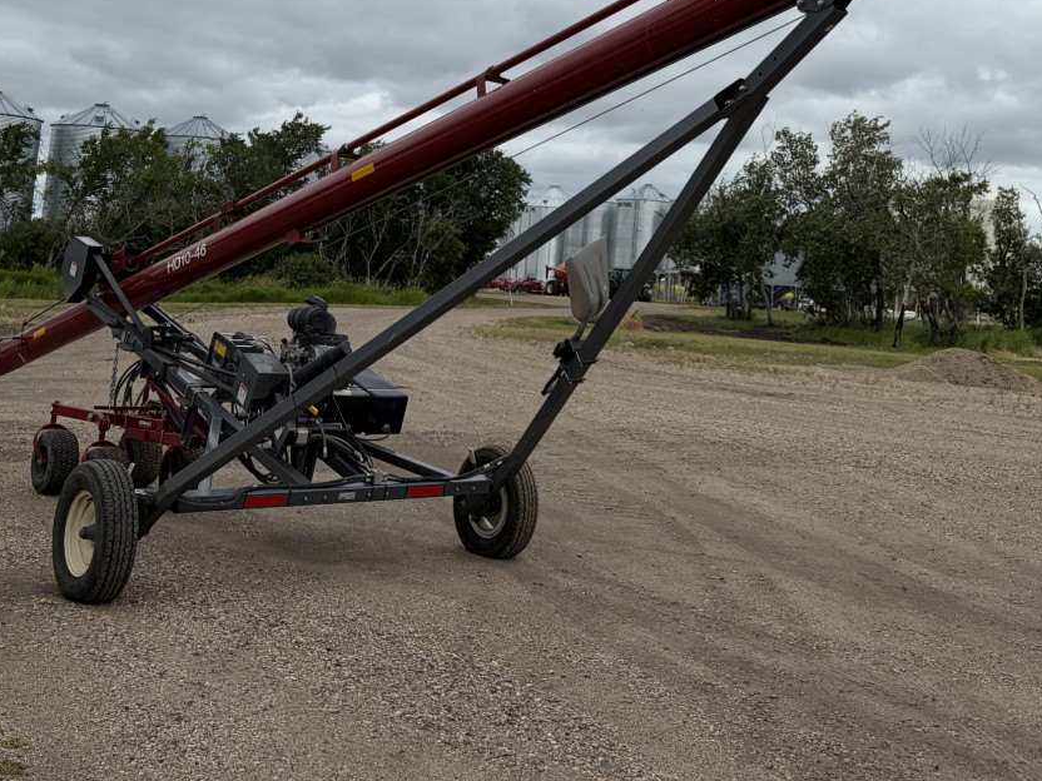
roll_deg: -2.5
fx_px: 1355
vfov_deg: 31.1
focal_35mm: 45
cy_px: 116
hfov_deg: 41.8
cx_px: 634
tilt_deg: +7.8
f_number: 1.6
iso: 50
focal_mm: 5.96
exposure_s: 1/4065
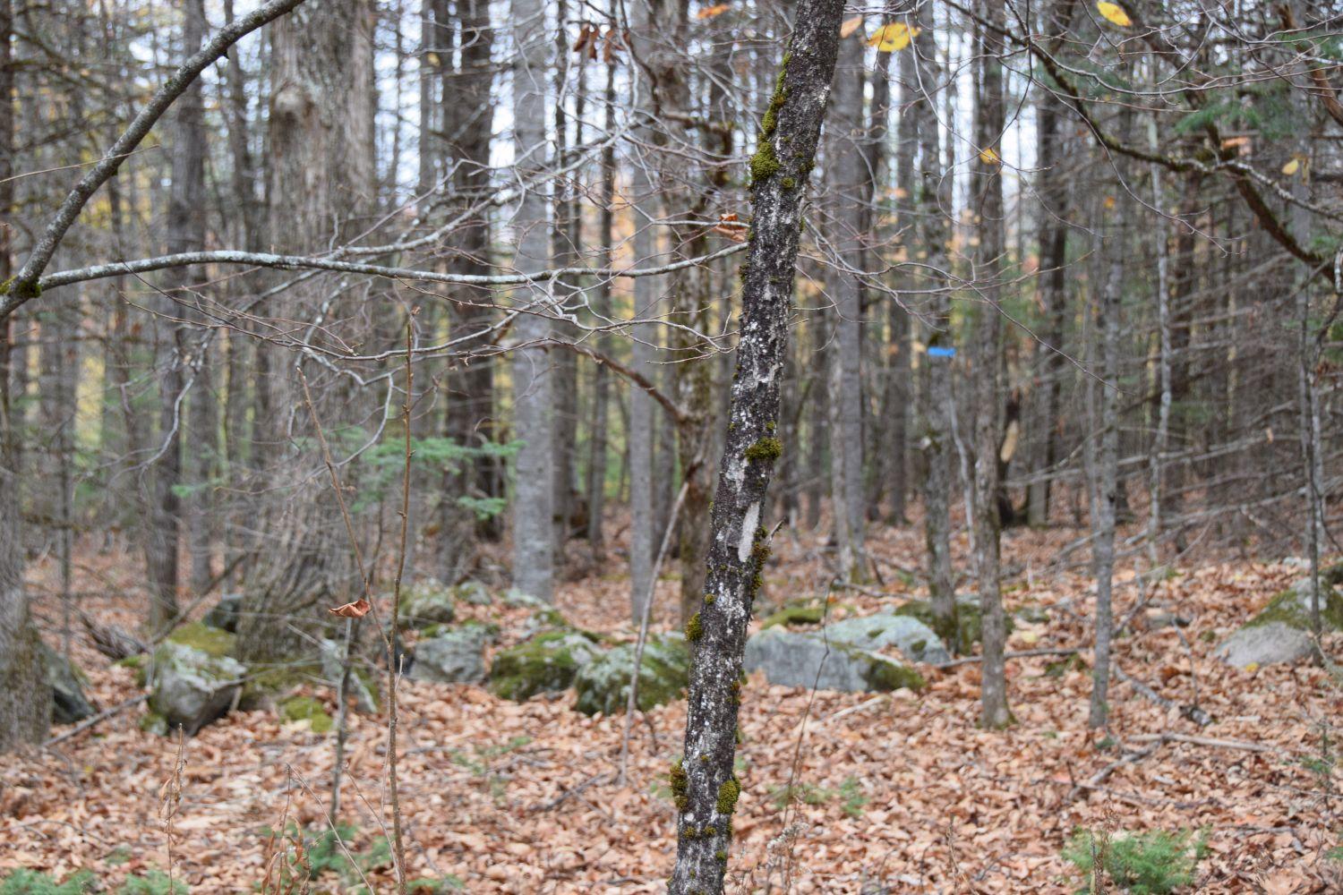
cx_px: 672
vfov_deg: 19.7
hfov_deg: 29.2
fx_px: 2574
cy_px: 448
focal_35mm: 69
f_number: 6.3
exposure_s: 1/160
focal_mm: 46
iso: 400
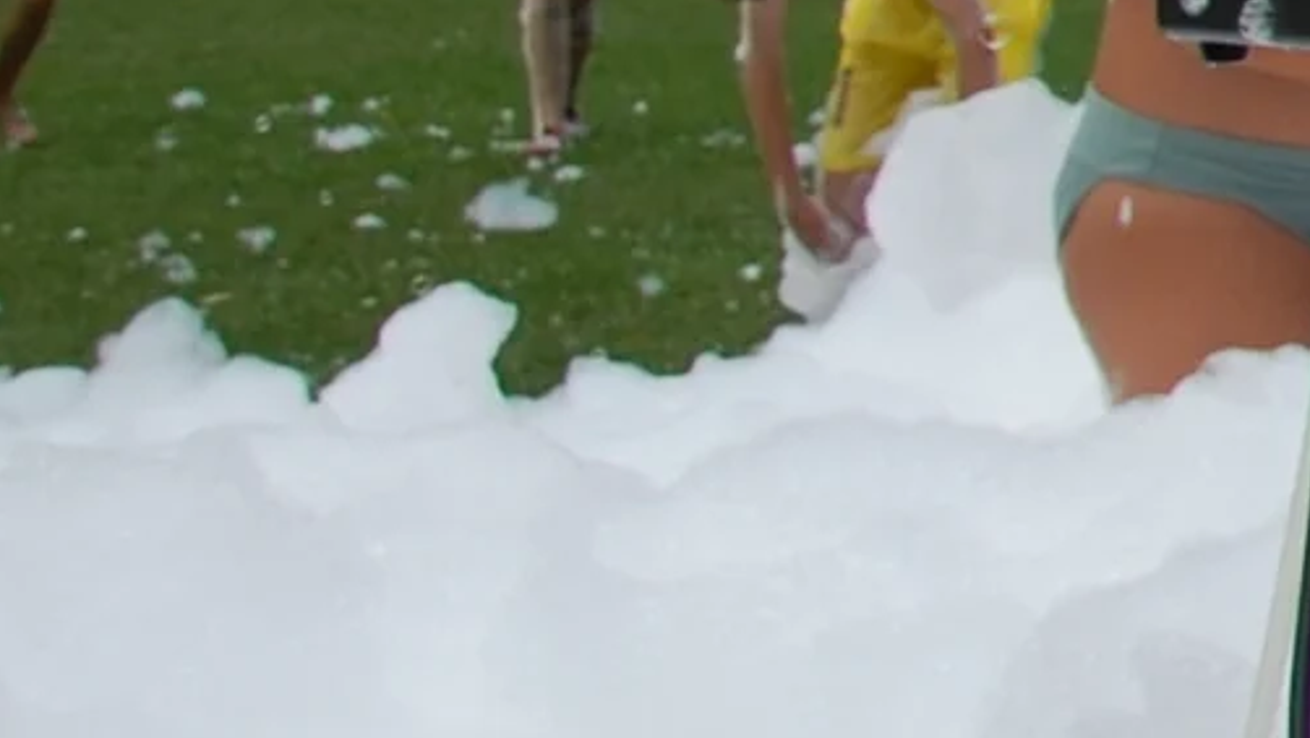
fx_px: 5005
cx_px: 3272
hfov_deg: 11.8
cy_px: -715
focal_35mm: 144
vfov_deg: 8.1
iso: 200
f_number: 8
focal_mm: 18
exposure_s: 1/250
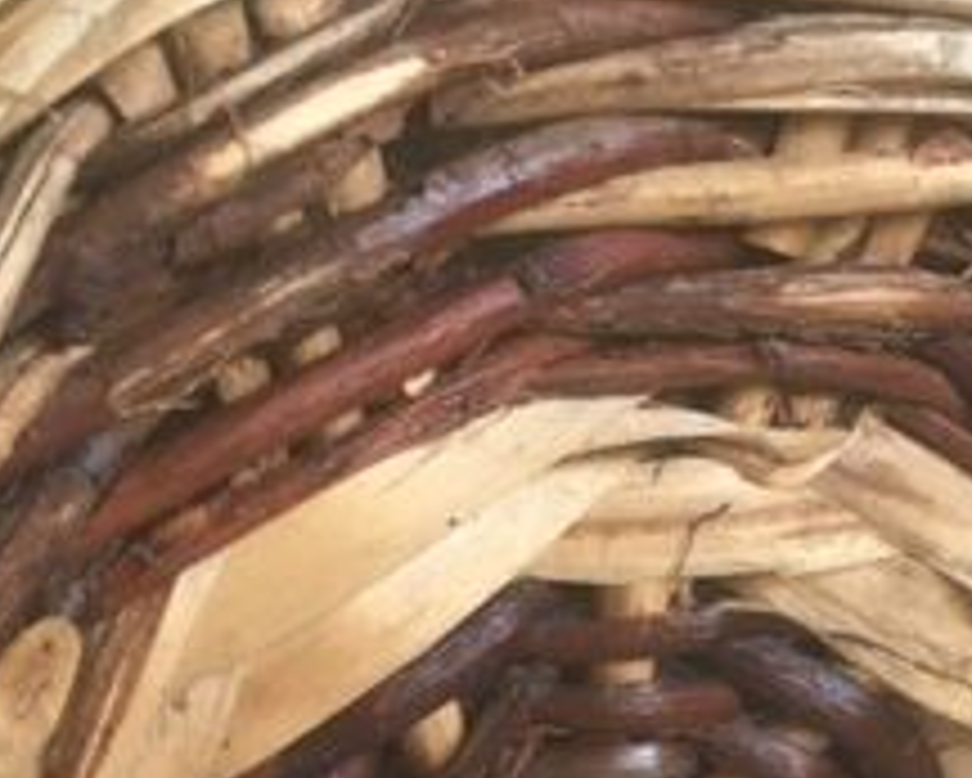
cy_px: 1151
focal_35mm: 84
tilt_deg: -23.3
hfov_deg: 22.7
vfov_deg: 16.7
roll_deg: +3.0
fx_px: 2418
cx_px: 446
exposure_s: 1/33
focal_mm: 4.15
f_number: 2.2
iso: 64
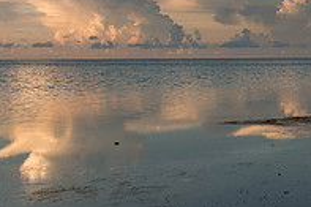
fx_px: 630
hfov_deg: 23.0
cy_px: 66
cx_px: 455
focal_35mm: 73
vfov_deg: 18.6
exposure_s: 1/80
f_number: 10
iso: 100
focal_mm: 24
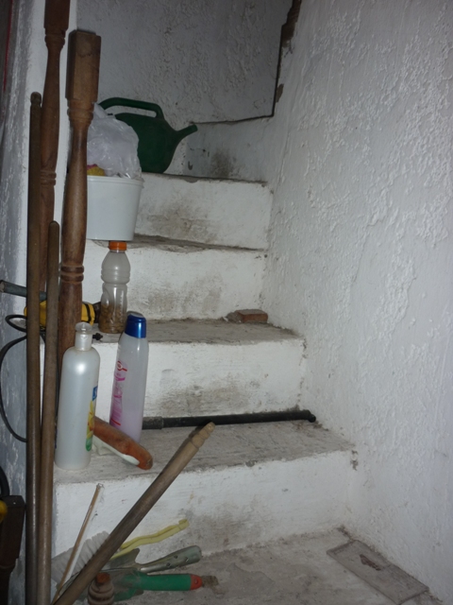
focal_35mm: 33
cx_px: 226
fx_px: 576
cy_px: 302
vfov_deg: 55.4
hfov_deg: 42.9
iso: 100
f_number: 2.8
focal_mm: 5.5
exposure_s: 1/30
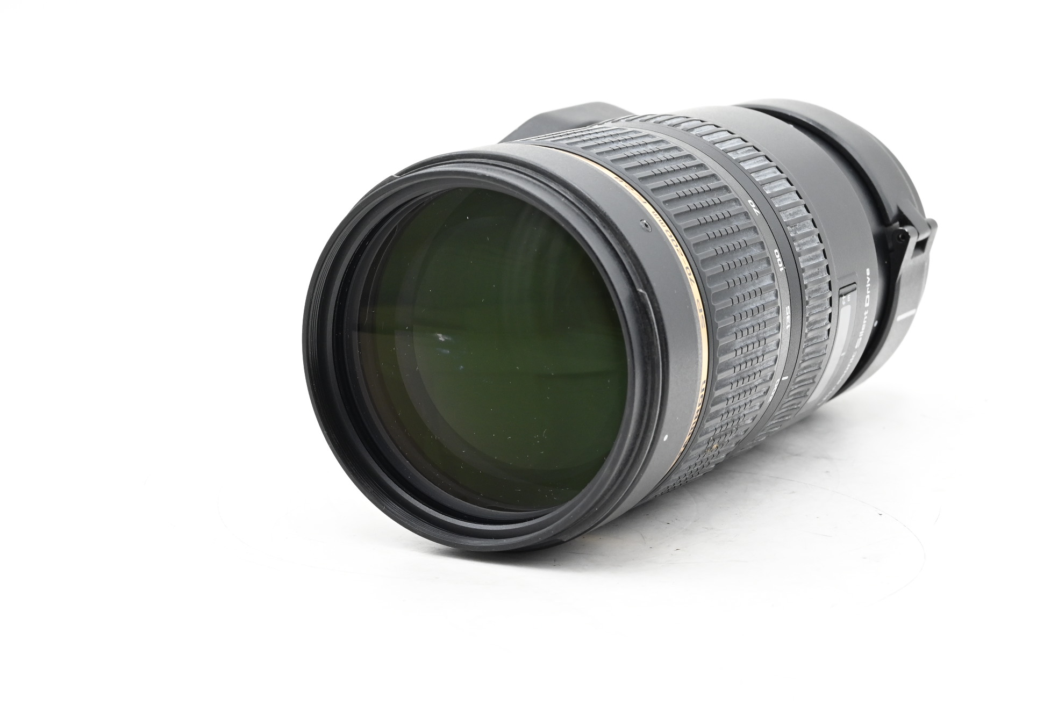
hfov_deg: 27.0
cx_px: 529
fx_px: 2204
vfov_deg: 18.2
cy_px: 352
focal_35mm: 75
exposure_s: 1/125
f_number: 13
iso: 1250
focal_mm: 50
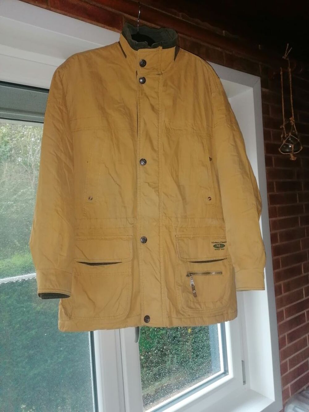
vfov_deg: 65.3
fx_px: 321
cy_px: 206
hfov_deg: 51.4
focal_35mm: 27
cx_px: 154
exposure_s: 1/33.3
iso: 200
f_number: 1.8
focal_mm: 4.75
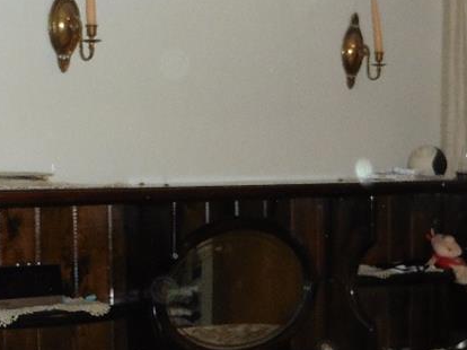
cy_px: 304
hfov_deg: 22.5
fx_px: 1173
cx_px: 257
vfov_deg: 16.8
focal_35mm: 87
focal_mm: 4.3
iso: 200
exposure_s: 1/60
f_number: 3.3
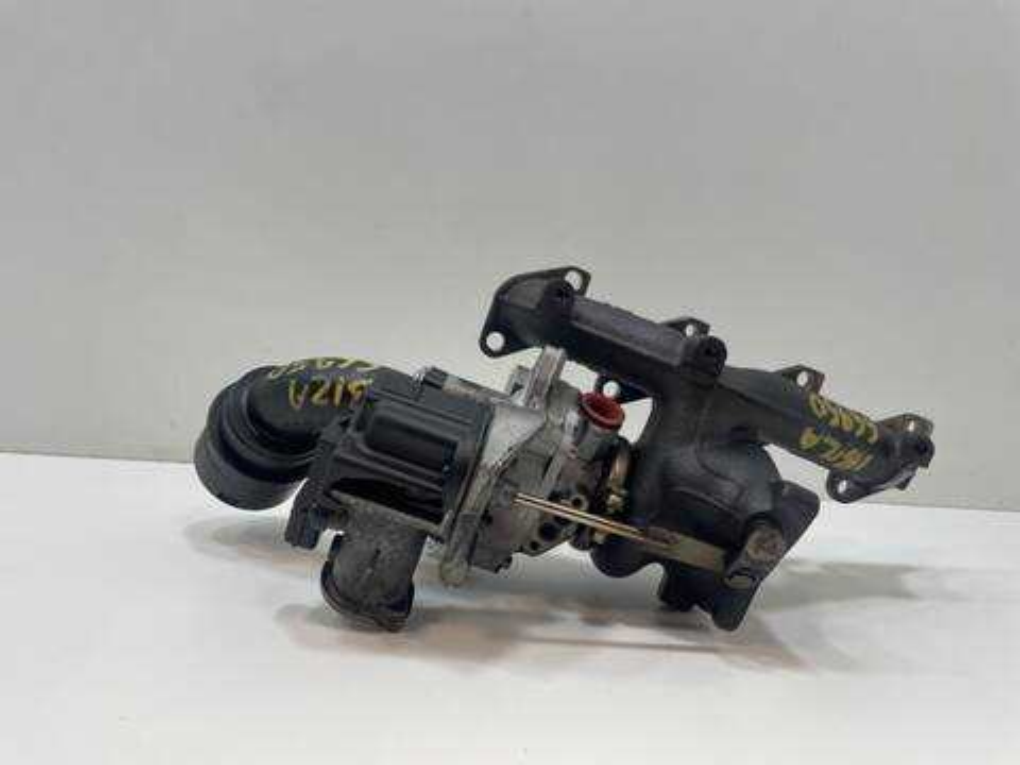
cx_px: 510
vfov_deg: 53.1
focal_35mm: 26
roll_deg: -3.9
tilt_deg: -5.1
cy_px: 382
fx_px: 766
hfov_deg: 67.3
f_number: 1.6
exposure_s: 1/100
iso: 64
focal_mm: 4.2
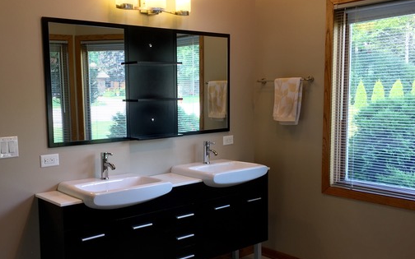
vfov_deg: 32.7
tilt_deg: -6.8
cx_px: 163
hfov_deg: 50.0
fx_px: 441
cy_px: 146
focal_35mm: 39
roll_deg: +0.6
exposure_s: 1/40
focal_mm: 4.15
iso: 32
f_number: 2.2
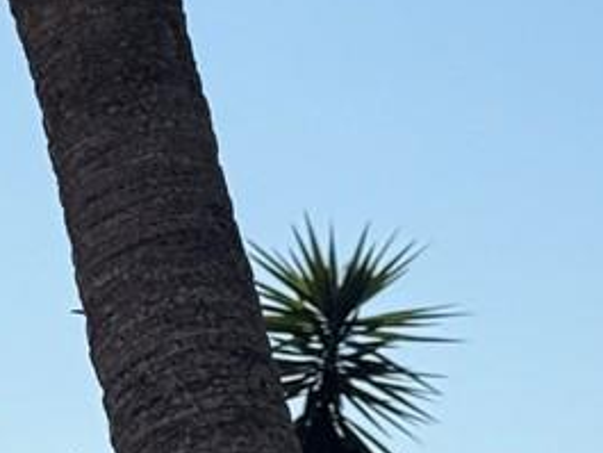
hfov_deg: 6.8
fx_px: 5054
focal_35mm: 290
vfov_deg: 5.1
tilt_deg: +5.4
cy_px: 480
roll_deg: -1.3
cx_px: 48
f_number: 1.78
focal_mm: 6.76
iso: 64
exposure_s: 1/7874
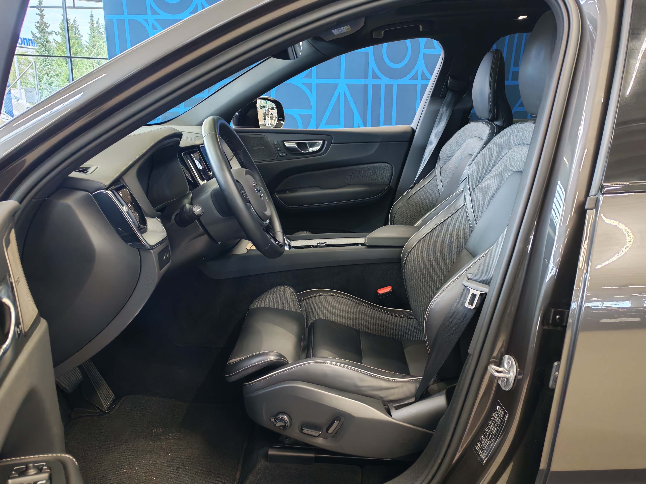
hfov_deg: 55.4
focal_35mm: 33
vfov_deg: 42.9
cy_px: 242
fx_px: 616
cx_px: 323
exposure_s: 1/100
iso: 640
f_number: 1.9
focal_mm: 6.12
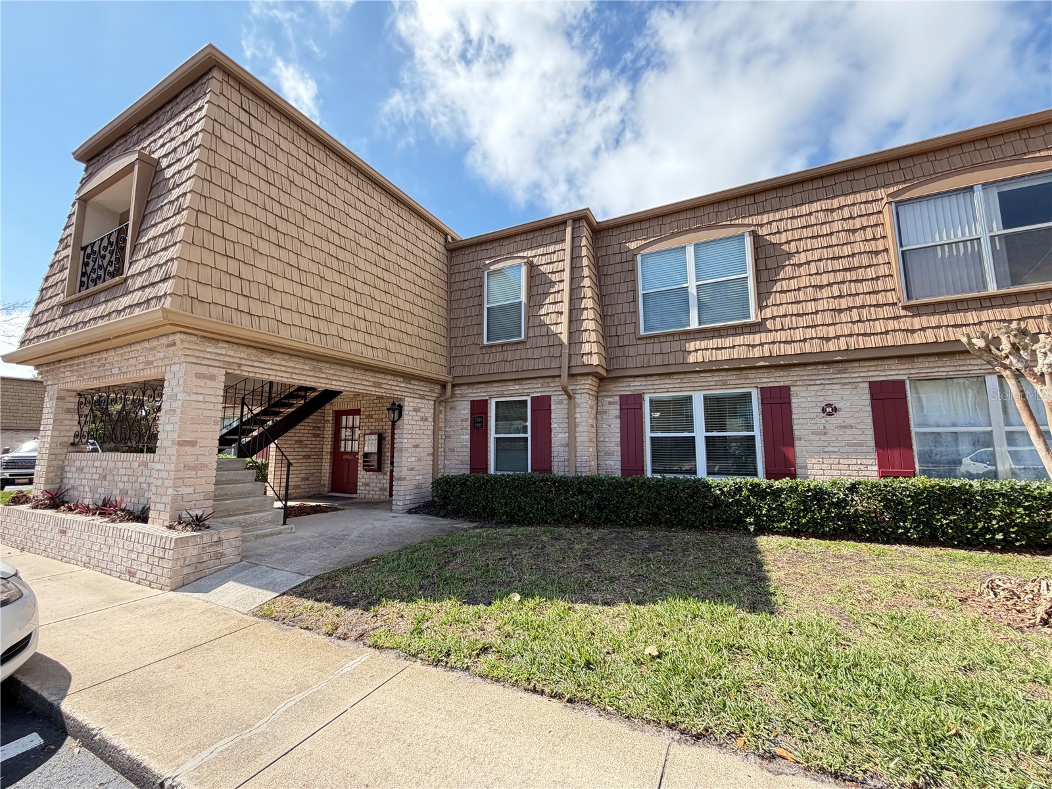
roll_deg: -0.3
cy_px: 394
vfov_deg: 85.7
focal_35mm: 14
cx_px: 526
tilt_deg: +7.0
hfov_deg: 102.1
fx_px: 425
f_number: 2.2
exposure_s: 1/419
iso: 64
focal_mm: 2.22
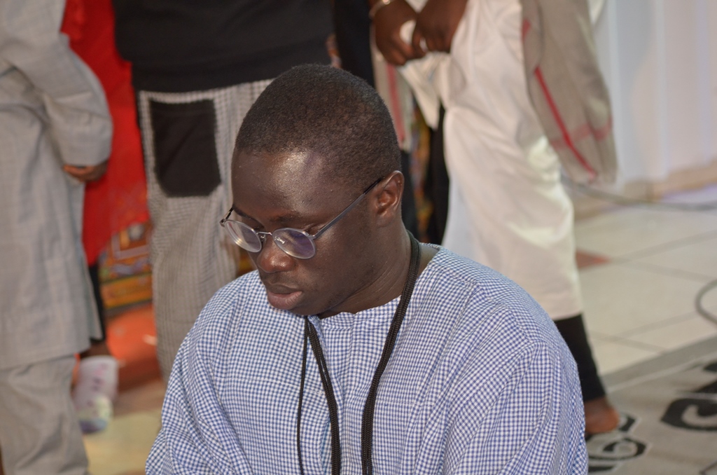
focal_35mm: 142
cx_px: 358
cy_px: 238
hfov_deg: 14.4
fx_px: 2832
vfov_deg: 9.6
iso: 640
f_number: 4
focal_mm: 95
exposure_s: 1/50
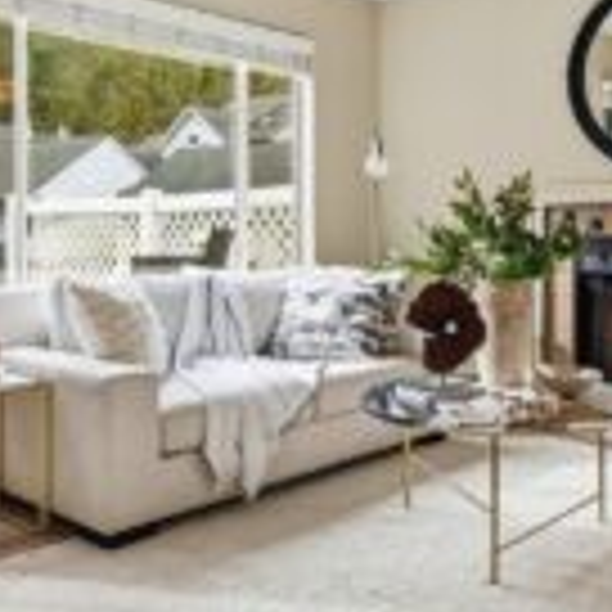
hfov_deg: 41.8
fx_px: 800
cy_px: 214
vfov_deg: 41.4
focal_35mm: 40
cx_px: 351
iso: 100
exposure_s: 1/25
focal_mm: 16
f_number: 11
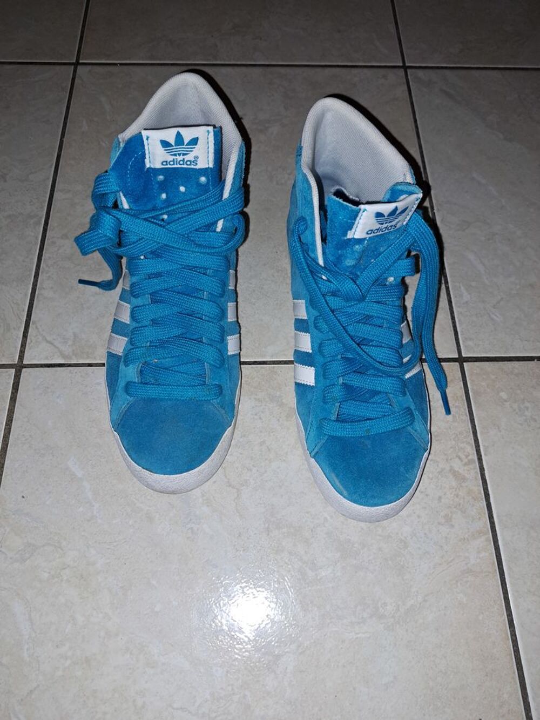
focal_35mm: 24
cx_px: 270
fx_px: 499
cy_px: 360
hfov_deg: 56.8
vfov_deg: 71.6
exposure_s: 1/50
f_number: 1.8
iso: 80
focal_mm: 5.23
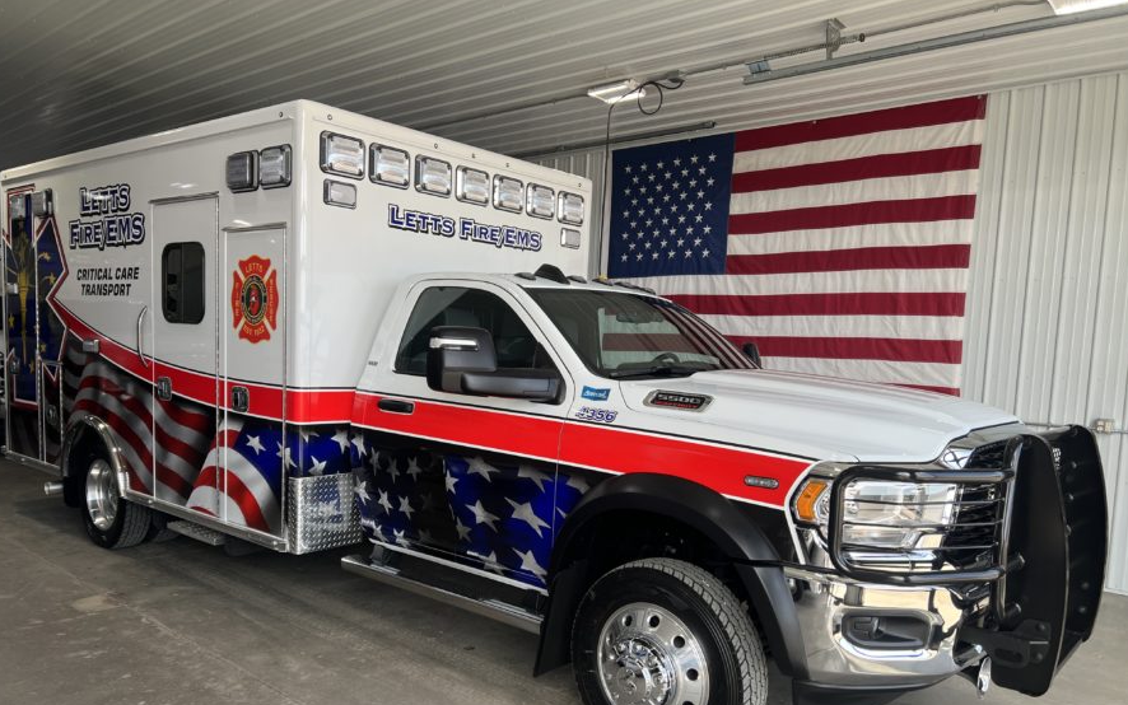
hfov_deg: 66.5
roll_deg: -2.4
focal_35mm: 28
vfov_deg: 44.4
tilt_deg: -5.7
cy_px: 417
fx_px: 861
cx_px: 558
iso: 40
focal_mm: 5.7
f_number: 1.5
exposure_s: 1/281
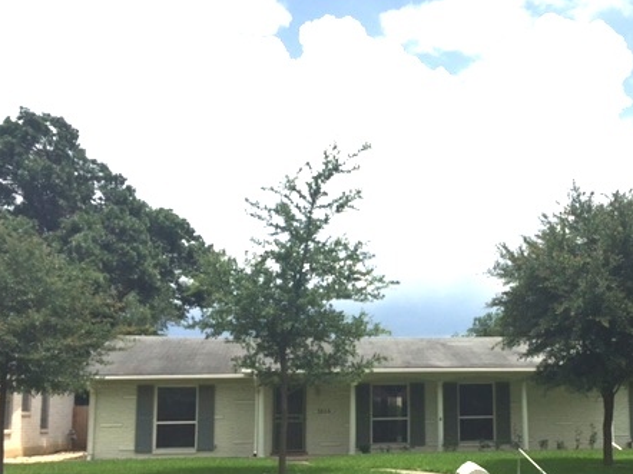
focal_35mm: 42
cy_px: 342
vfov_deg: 33.8
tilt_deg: +5.3
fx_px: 768
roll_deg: -0.1
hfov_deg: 43.9
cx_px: 444
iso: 32
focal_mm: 4.15
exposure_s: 1/6623
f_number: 2.2
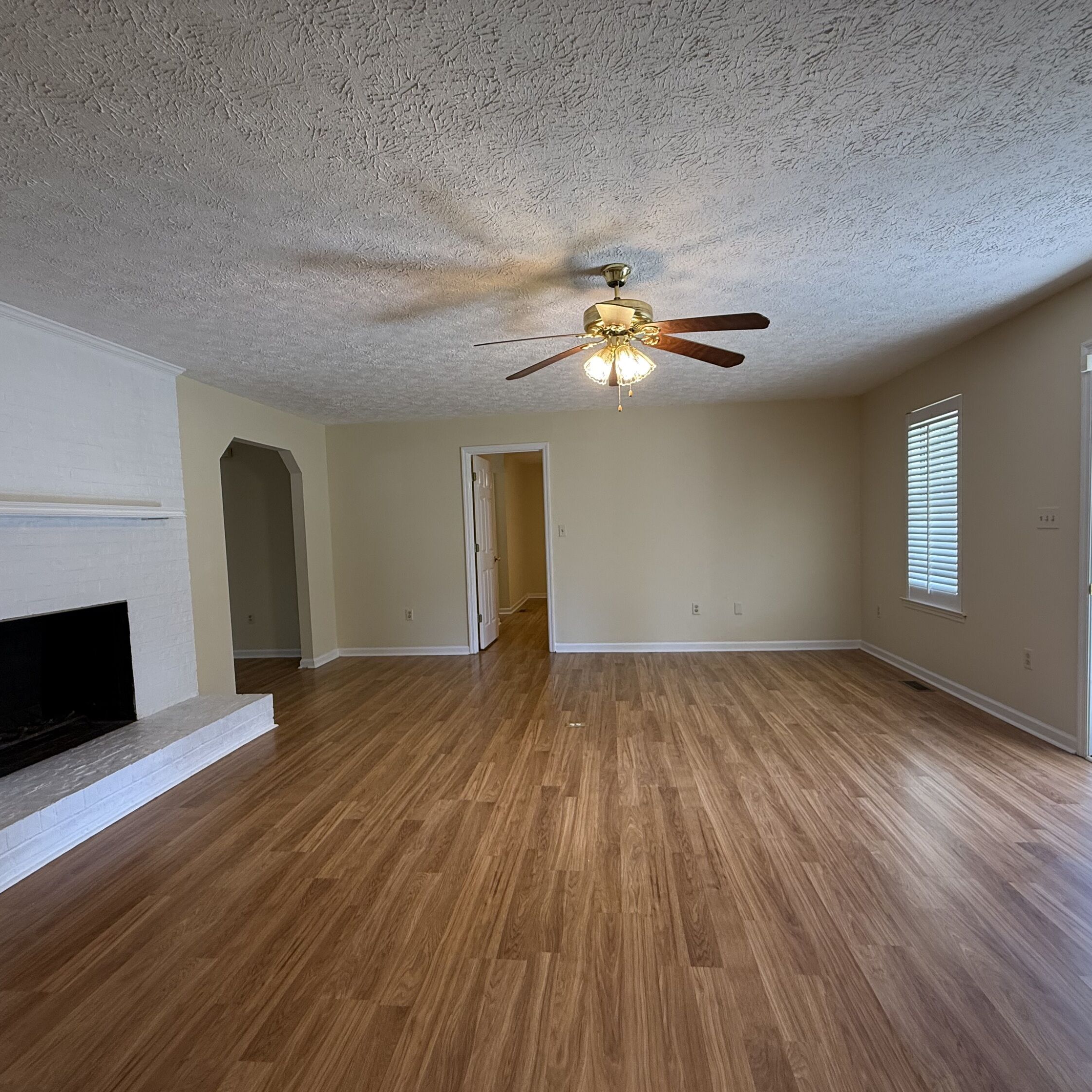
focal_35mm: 17
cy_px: 562
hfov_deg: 84.0
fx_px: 607
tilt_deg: -2.8
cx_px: 554
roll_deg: +2.1
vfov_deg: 83.9
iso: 160
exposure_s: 1/120
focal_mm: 2.22
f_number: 2.2
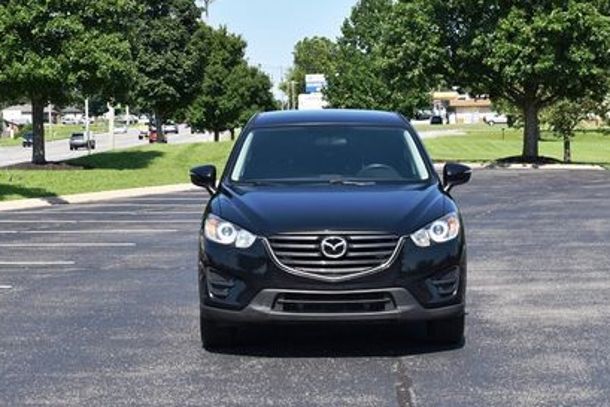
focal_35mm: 94
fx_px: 1593
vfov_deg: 14.5
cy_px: 130
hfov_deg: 21.7
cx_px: 342
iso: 125
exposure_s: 1/250
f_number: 8
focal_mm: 40
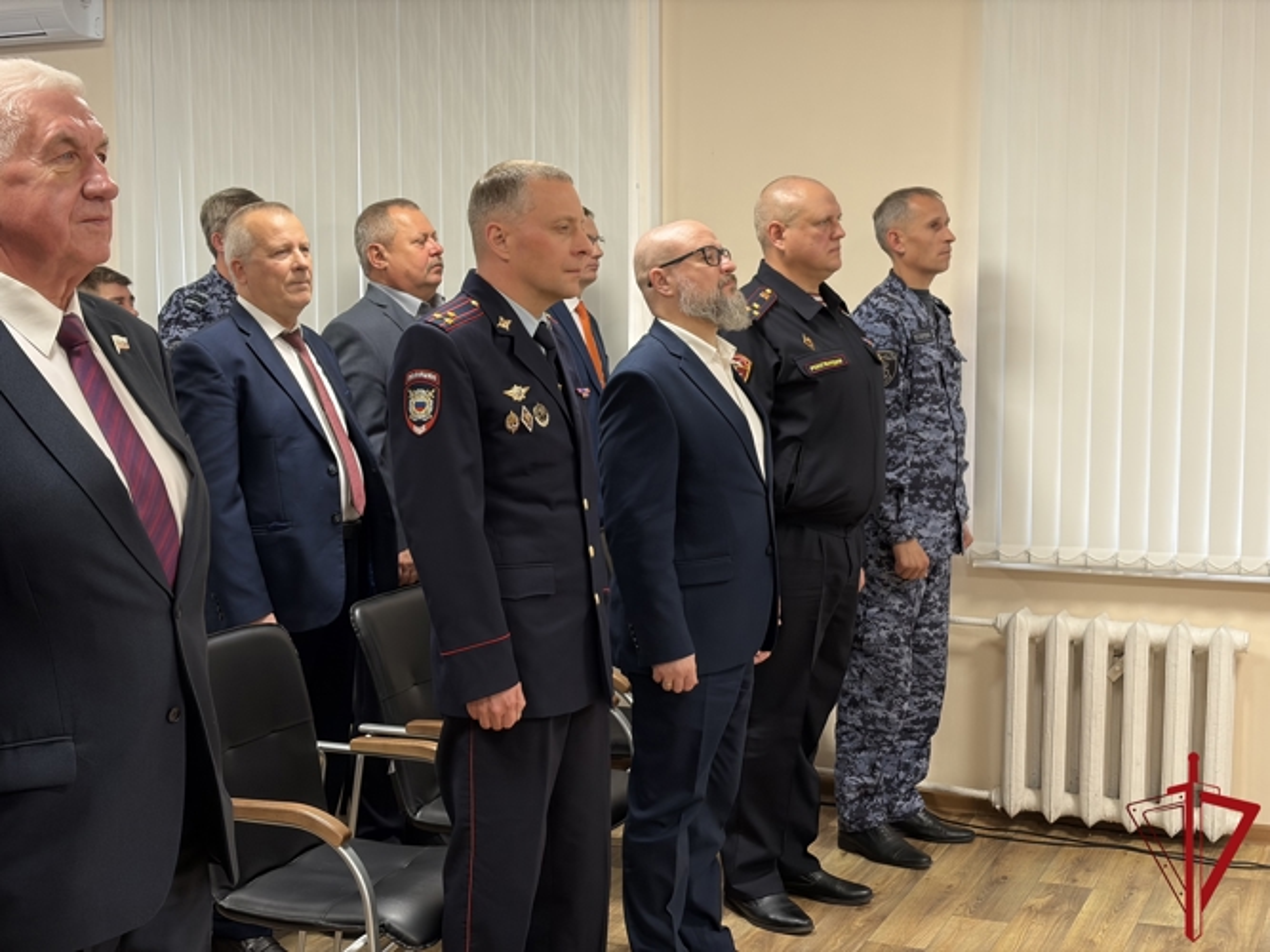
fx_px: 1907
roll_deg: +1.7
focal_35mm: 52
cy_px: 476
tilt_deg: -5.2
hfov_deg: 36.8
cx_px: 635
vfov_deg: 28.0
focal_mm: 5.96
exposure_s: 1/50
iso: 64
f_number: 1.6
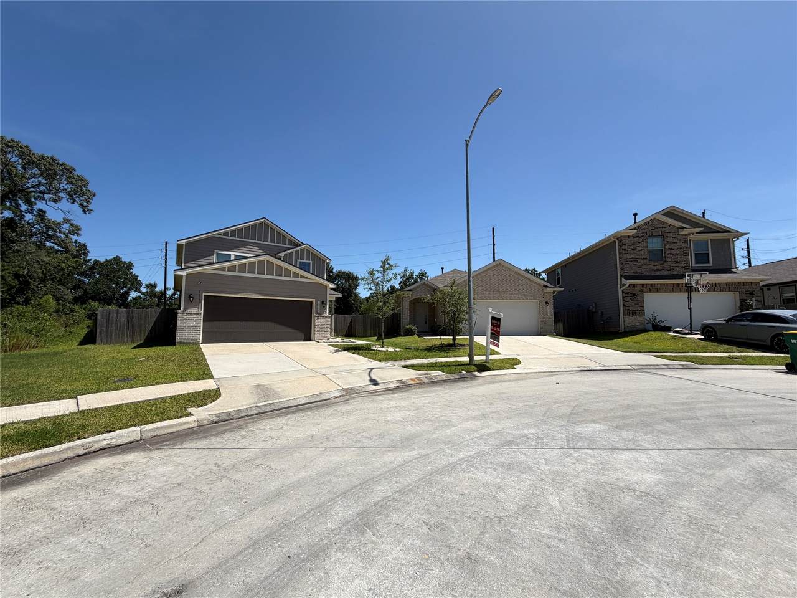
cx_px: 398
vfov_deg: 85.7
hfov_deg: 102.1
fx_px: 322
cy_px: 299
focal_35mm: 14
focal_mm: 2.22
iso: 20
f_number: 2.2
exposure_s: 1/1235
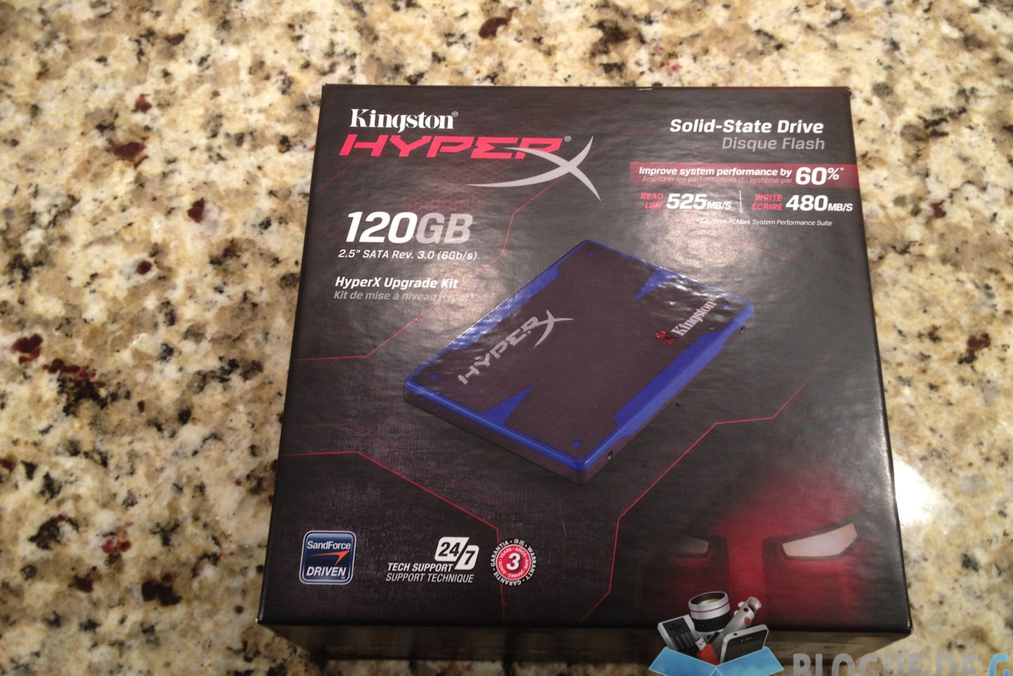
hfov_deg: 48.4
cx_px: 546
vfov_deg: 33.4
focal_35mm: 40
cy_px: 321
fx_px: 1126
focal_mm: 4.28
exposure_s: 1/24
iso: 64
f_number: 2.4
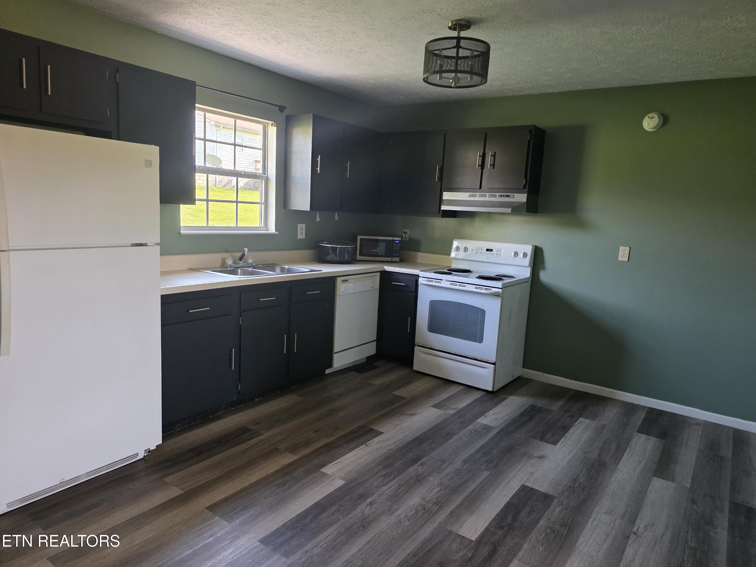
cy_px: 284
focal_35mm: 23
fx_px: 502
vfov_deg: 58.9
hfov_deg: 73.9
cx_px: 378
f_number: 1.7
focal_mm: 6.3
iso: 640
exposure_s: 1/120
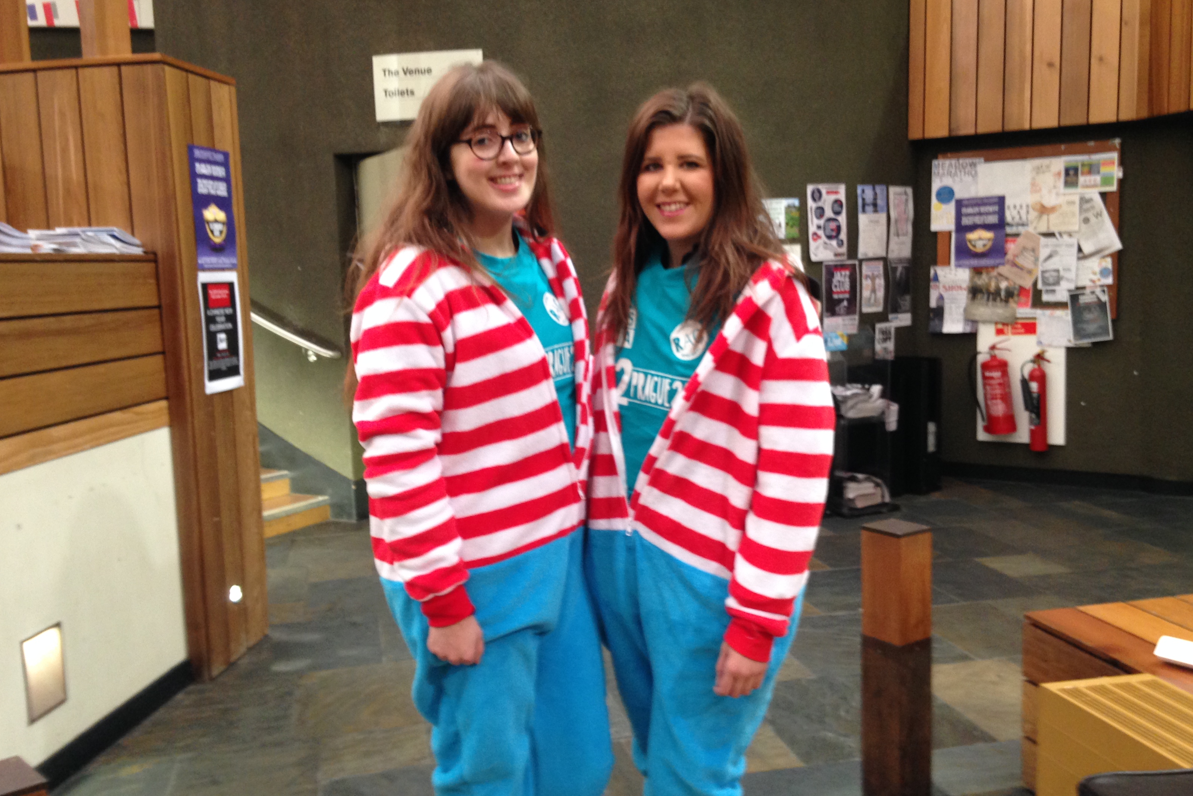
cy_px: 402
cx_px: 600
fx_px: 1160
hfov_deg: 54.4
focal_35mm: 35
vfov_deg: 37.9
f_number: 2.4
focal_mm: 4.12
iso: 125
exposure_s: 1/20
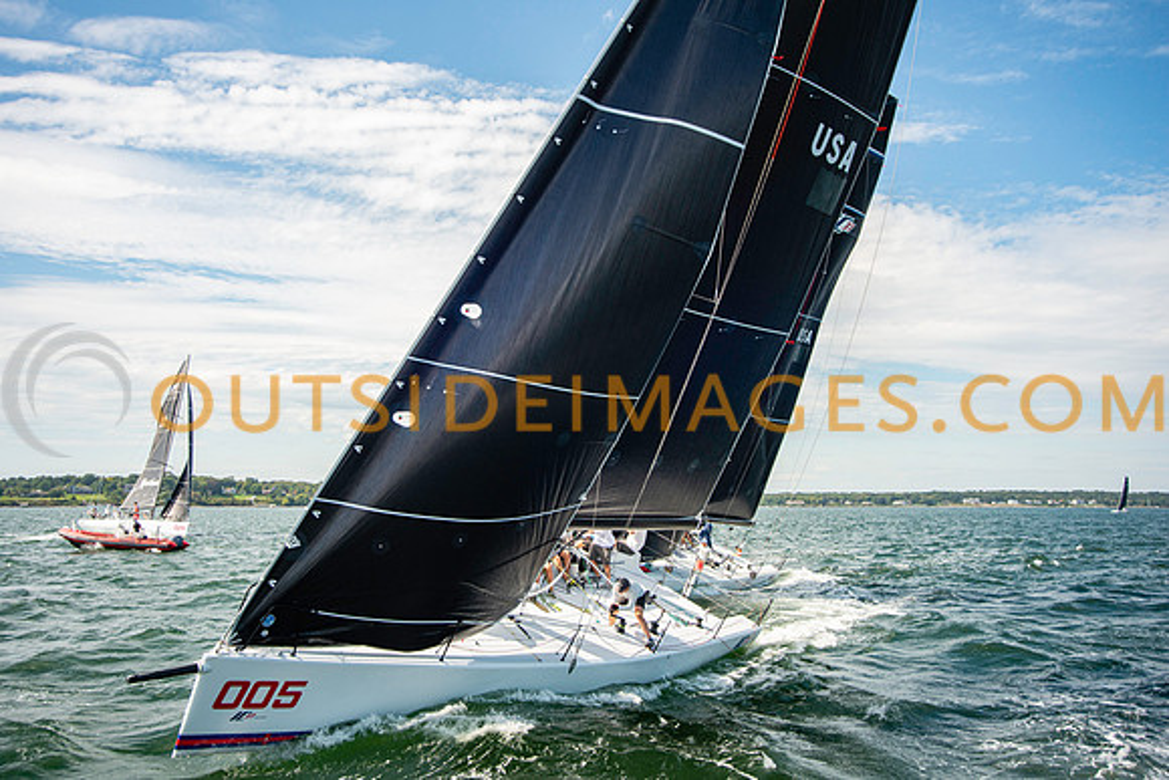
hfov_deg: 66.8
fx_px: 886
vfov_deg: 47.5
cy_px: 369
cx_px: 553
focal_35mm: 27
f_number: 5
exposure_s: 1/1250
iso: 320
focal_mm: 25
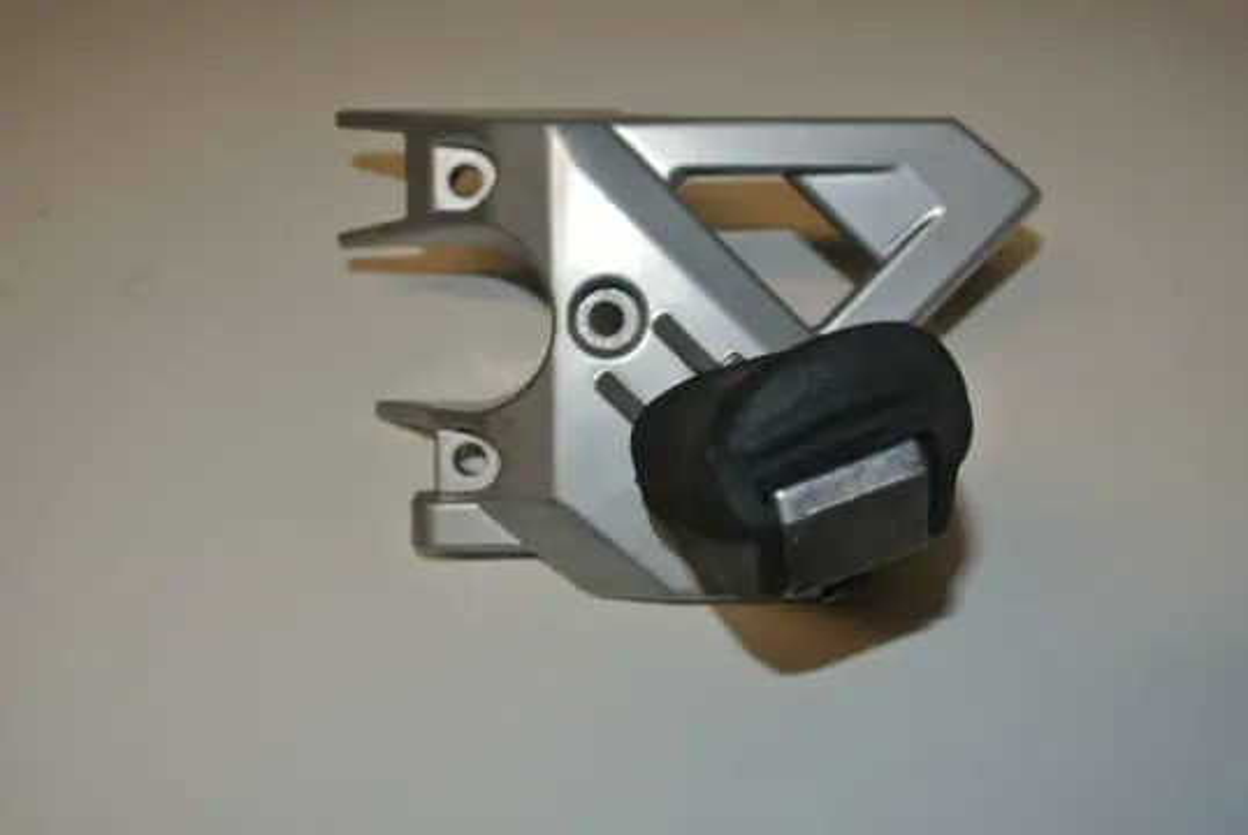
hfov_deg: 49.5
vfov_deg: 34.3
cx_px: 624
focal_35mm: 39
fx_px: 1353
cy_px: 418
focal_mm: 14.5
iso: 200
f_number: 4
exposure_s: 1/60
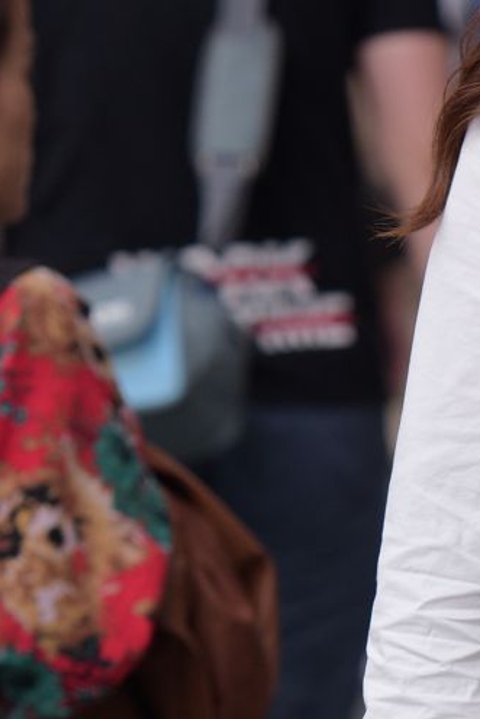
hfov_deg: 2.2
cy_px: 925
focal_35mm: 612
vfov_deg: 3.4
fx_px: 12231
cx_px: 818
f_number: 4
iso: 280
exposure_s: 1/800
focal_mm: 125
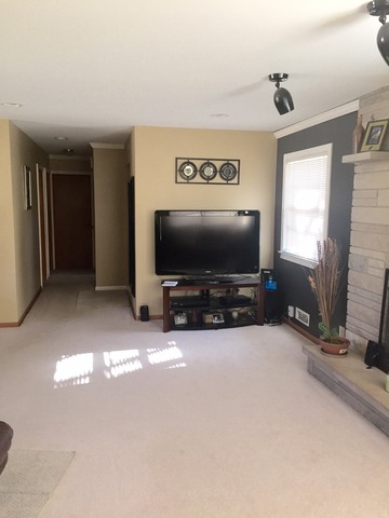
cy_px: 259
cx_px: 194
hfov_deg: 48.2
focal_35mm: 29
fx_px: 435
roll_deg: -0.7
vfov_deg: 61.7
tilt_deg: -7.1
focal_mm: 4.15
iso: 100
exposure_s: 1/30
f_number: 2.2
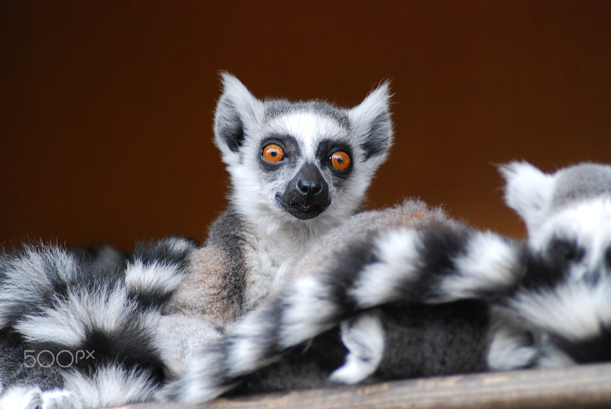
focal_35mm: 202
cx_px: 306
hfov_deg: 10.1
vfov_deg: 6.8
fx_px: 3441
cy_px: 204
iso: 800
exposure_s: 1/50
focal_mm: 135
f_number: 4.5
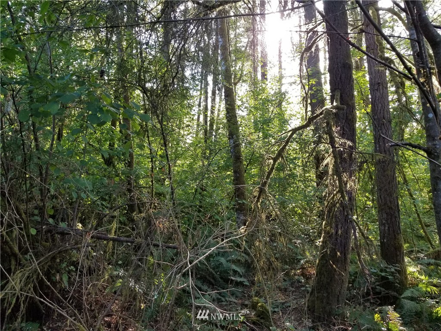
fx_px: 331
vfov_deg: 53.1
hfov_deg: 67.3
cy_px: 166
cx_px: 220
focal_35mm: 26
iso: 100
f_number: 1.7
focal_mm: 4.25
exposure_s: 1/60
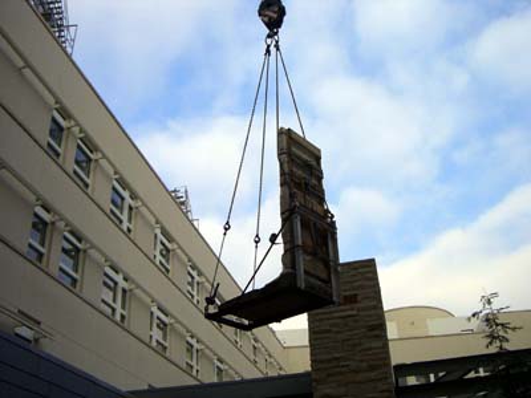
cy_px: 199
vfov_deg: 37.7
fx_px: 583
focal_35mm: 38
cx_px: 266
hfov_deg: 49.0
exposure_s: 1/500
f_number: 4.3
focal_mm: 6.2
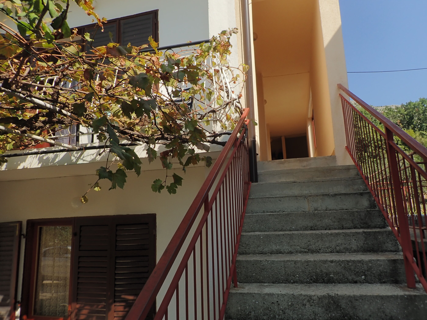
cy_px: 160
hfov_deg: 69.4
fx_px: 308
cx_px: 214
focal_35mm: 25
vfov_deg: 54.9
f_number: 2.8
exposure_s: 1/500
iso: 100
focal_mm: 4.5
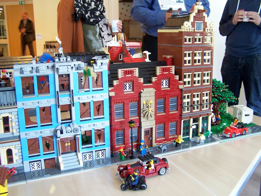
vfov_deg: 37.7
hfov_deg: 49.0
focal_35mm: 38
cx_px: 130
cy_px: 98
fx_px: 287
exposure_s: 1/8
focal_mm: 6.3
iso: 80
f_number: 2.8
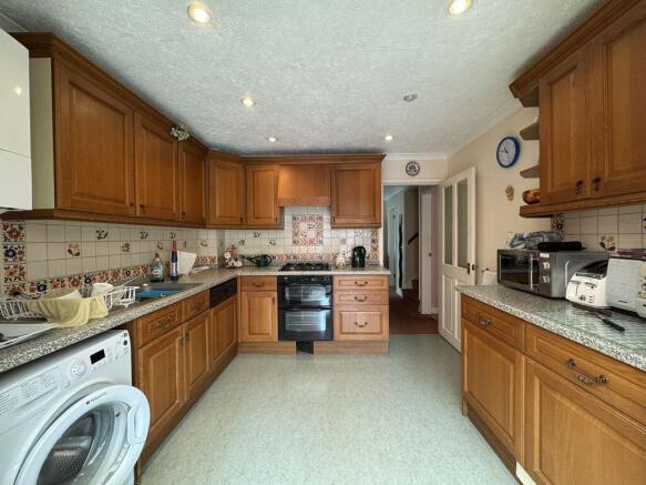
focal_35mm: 14
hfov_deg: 102.1
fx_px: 261
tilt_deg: -2.5
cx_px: 323
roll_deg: +0.3
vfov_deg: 85.7
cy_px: 242
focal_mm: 2.22
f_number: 2.2
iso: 250
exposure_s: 1/100
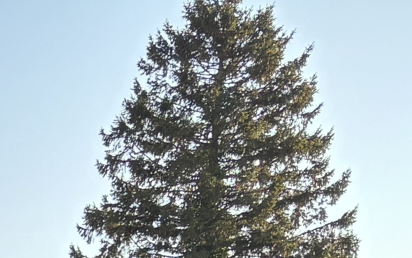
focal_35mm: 153
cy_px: 853
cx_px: -655
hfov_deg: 11.0
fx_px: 1718
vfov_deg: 7.3
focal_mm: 5.96
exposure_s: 1/312
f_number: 1.6
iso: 50
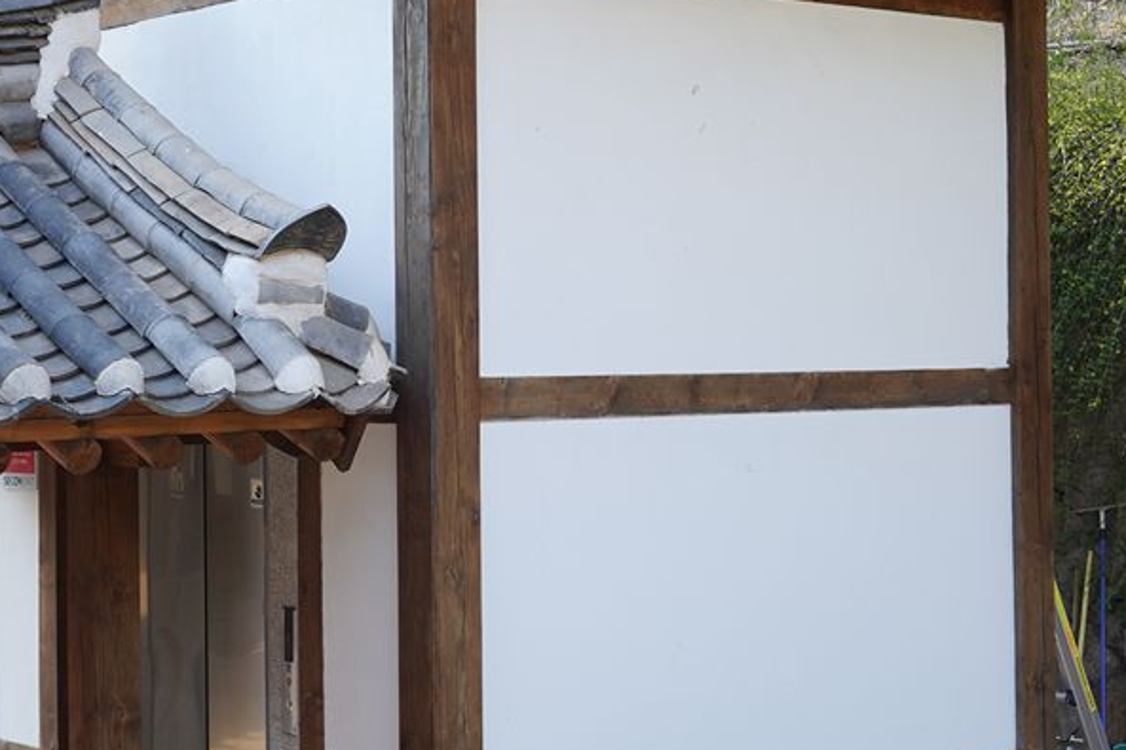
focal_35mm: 81
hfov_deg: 25.0
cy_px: 268
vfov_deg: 16.8
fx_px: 2533
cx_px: 490
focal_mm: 24
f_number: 4
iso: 100
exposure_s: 1/100
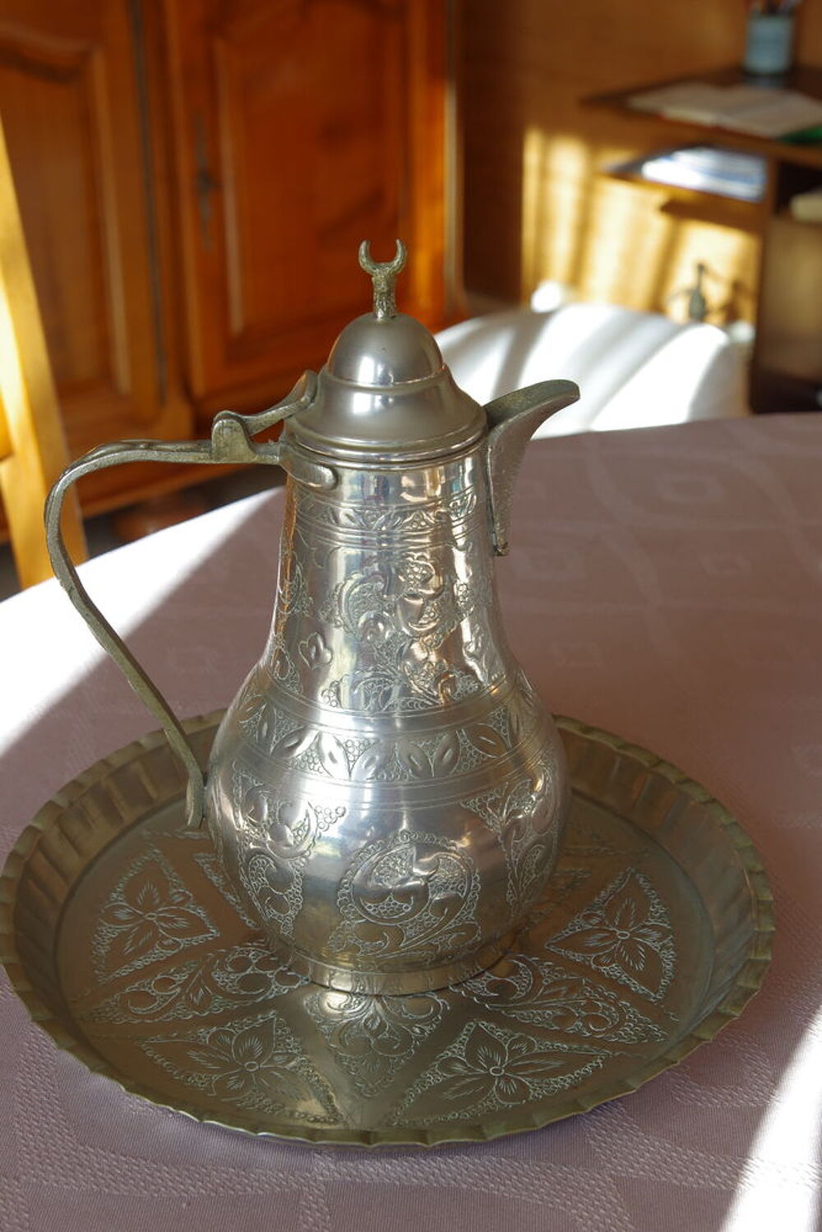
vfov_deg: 35.0
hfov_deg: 23.8
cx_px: 411
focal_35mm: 57
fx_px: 1951
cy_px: 616
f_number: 5
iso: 400
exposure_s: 1/100
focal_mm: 38.13
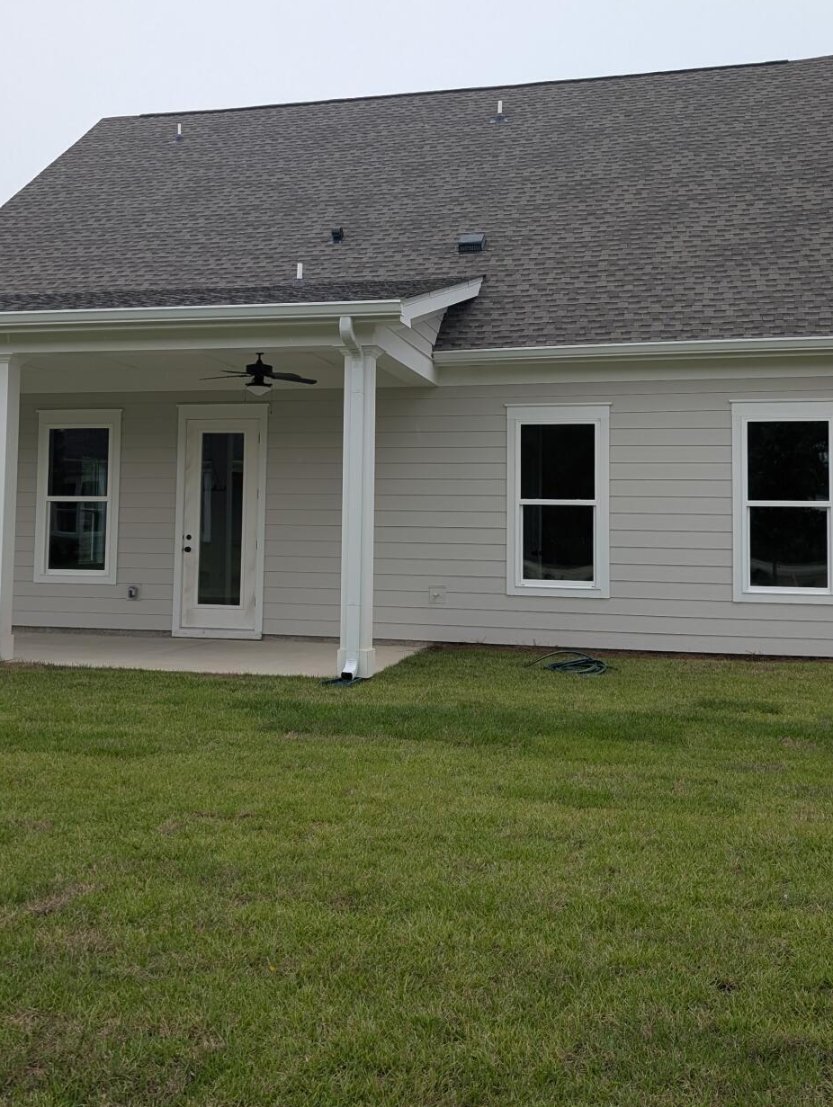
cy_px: 436
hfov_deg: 36.8
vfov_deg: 47.5
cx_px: 342
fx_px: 1249
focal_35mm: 39
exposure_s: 1/237
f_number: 1.68
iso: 51
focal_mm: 6.9
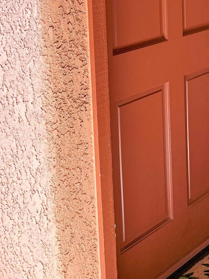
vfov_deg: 26.4
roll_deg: +0.4
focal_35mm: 69
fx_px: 556
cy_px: -11
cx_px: 269
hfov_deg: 19.7
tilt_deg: -5.2
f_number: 1.8
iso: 50
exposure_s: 1/121
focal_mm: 4.25
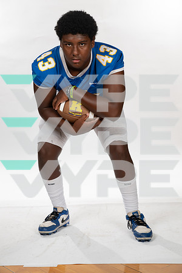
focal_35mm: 65
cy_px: 136
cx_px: 91
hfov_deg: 20.9
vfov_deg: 31.0
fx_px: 493
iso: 800
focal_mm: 65
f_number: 7.1
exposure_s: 1/320
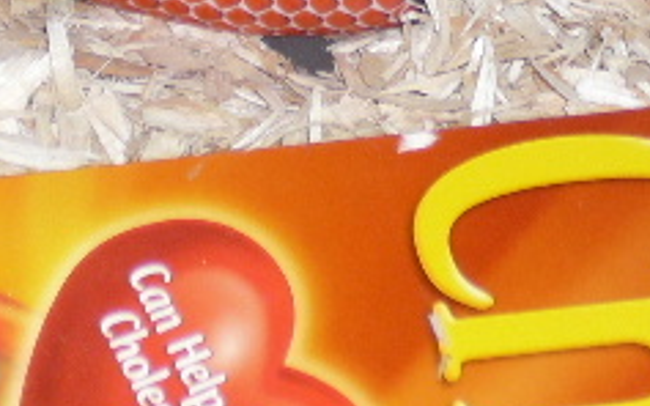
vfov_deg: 4.3
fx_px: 5313
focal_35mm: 300
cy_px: -236
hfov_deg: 7.0
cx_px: 151
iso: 100
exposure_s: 1/30
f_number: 3.9
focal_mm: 15.6
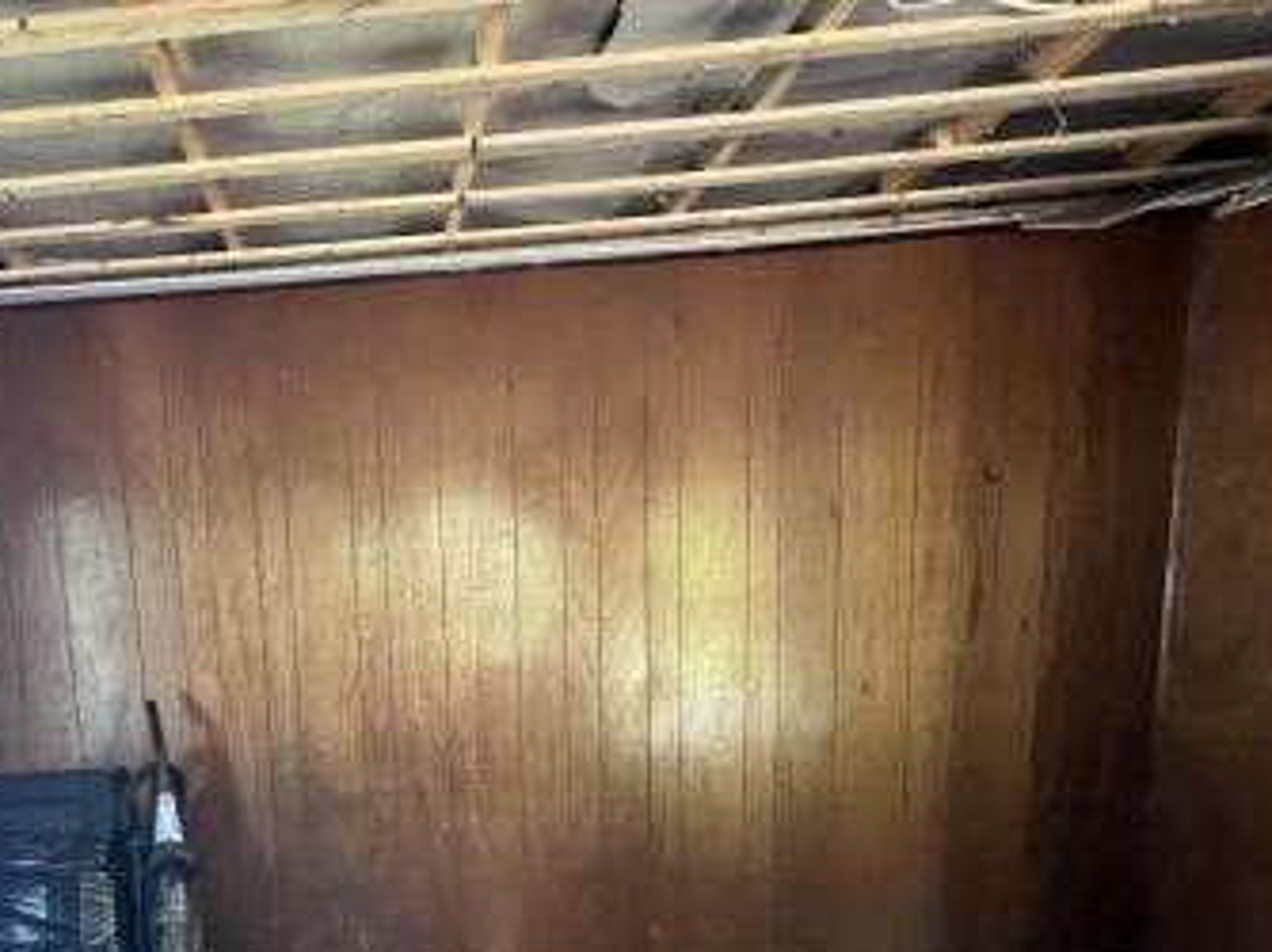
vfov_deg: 49.7
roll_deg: +3.8
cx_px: 329
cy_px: 769
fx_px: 955
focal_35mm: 26
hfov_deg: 63.7
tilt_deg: -9.6
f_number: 1.8
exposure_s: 1/60
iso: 1000
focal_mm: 1.57
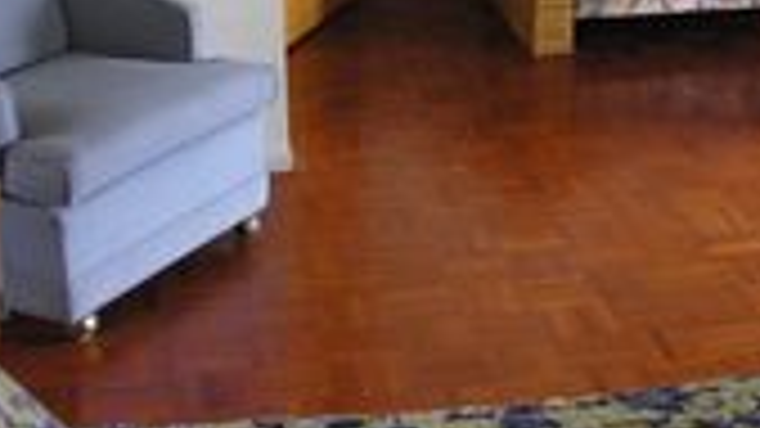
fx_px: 1672
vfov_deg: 14.2
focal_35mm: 83
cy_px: -72
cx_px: 612
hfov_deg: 25.2
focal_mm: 8.9
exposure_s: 1/7.7
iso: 50
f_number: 2.8
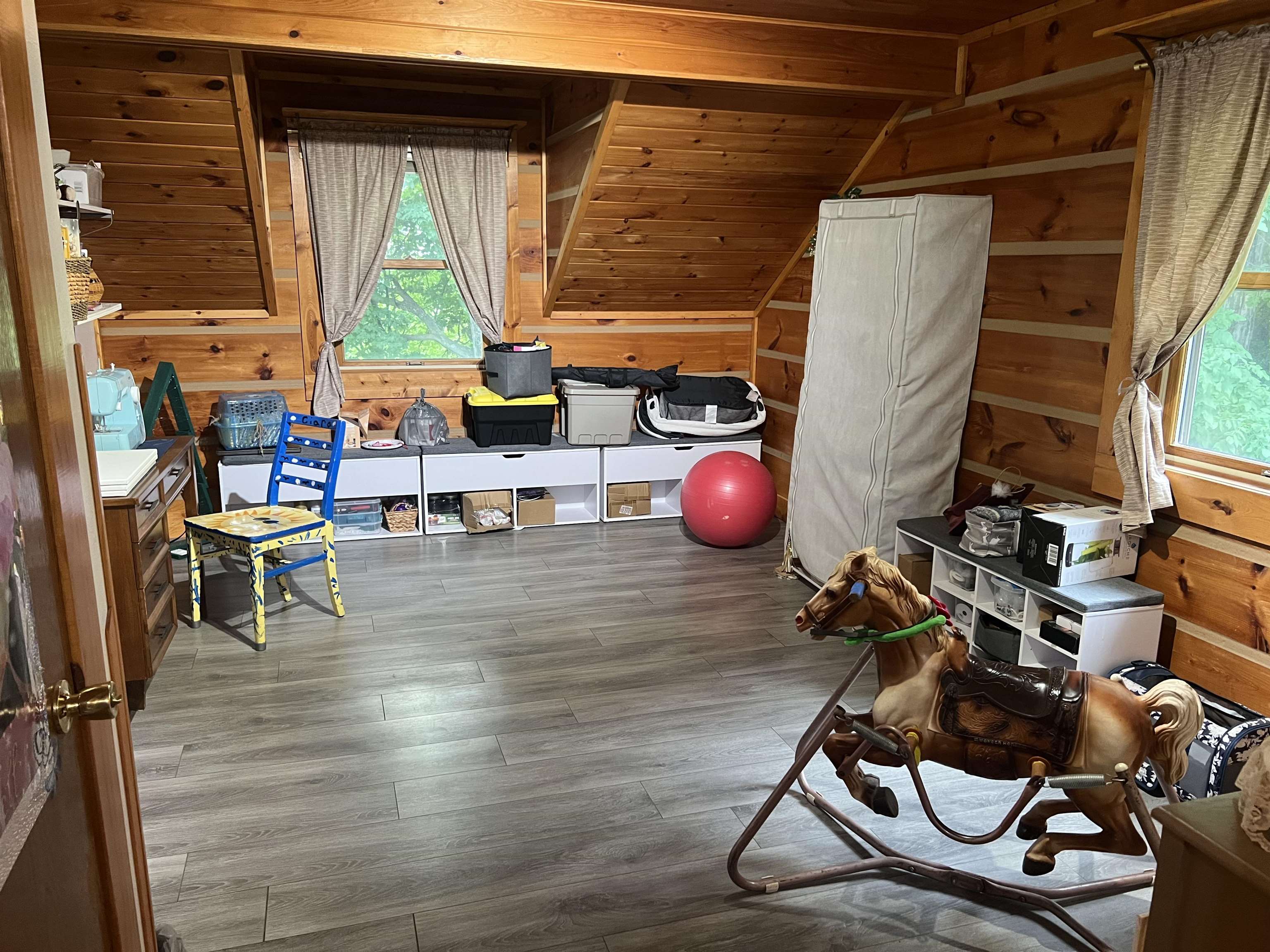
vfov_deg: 53.1
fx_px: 954
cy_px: 476
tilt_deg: -13.9
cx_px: 635
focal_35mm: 26
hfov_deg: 67.3
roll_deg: -0.8
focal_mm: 5.7
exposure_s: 1/60
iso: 400
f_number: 1.5
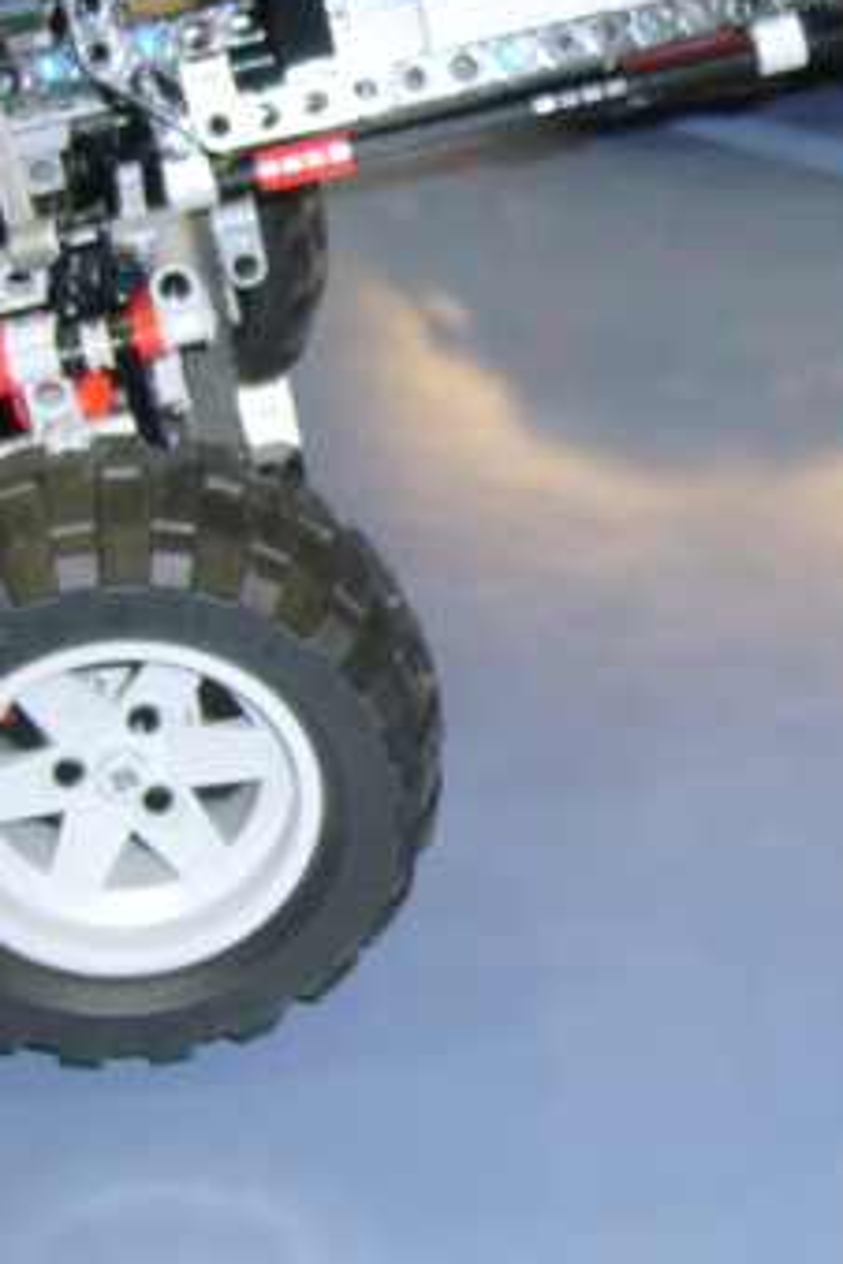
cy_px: 295
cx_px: 656
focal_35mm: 86
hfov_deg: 15.8
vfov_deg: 23.4
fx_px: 3021
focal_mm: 5.8
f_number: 2.8
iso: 100
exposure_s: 1/8
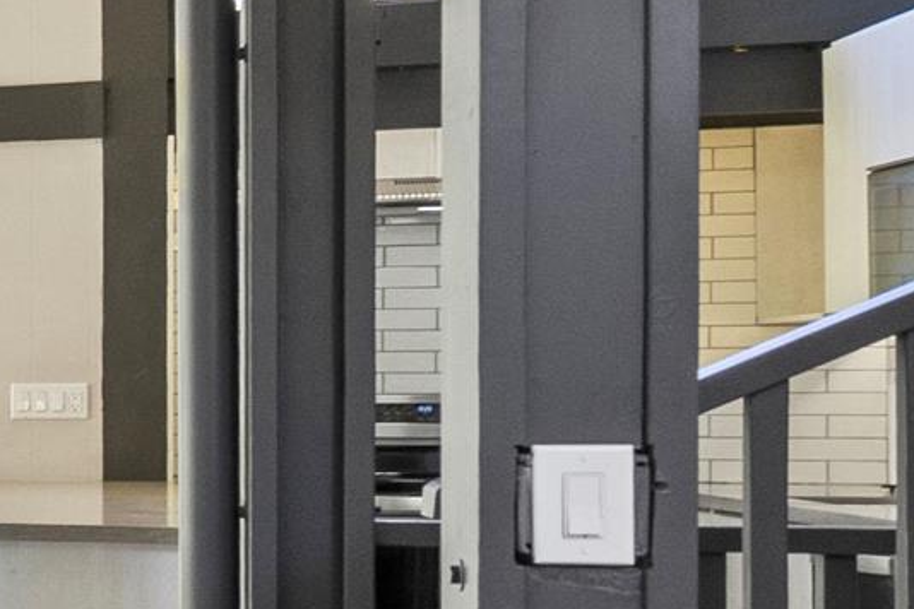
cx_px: -1602
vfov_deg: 14.9
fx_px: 2336
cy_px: 313
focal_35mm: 92
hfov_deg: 12.7
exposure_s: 2.5
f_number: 7.1
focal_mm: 16
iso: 400
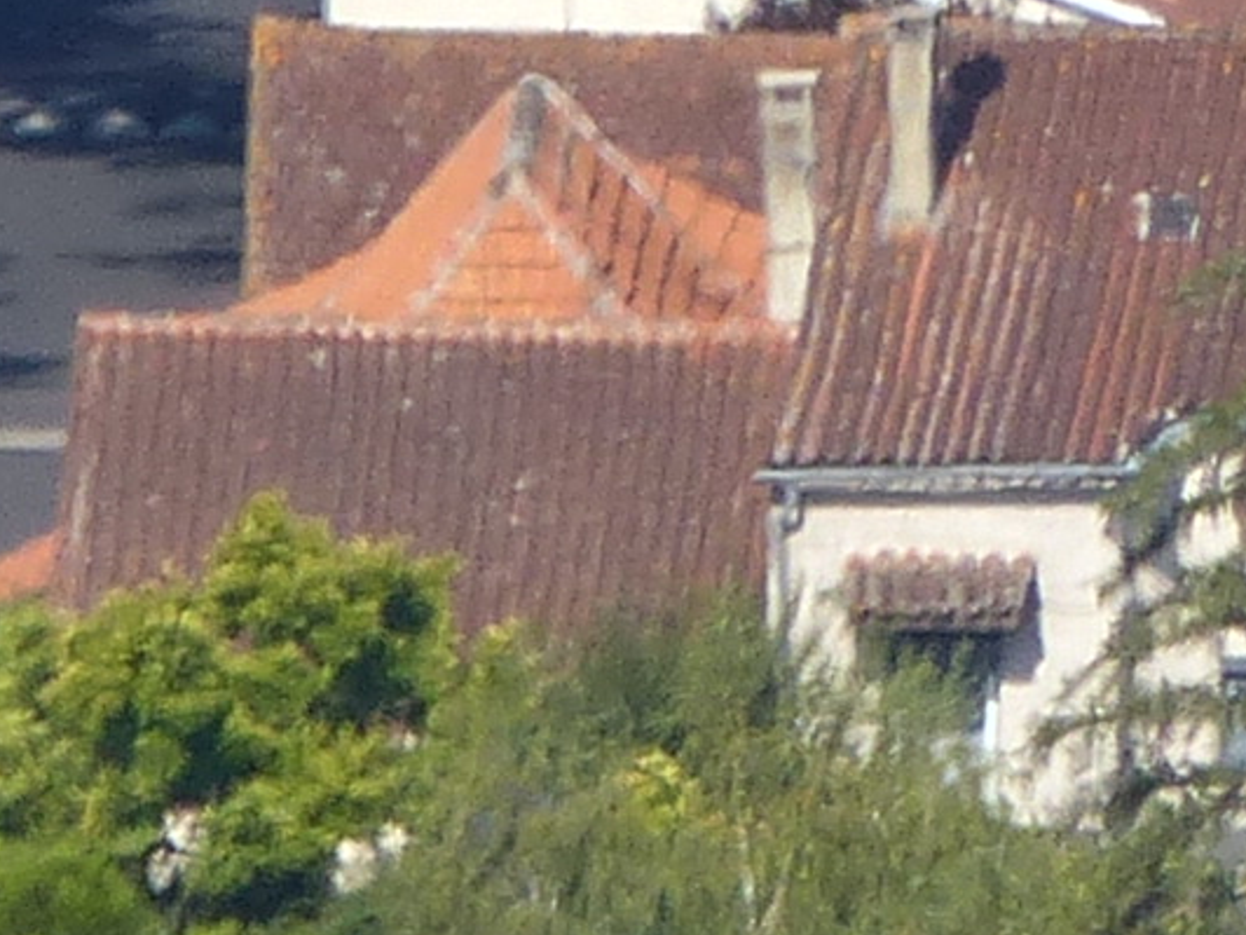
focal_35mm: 3002
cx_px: -2373
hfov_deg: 0.7
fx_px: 108057
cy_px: 991
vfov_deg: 0.5
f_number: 2.8
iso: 100
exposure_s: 1/2000
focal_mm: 71.8
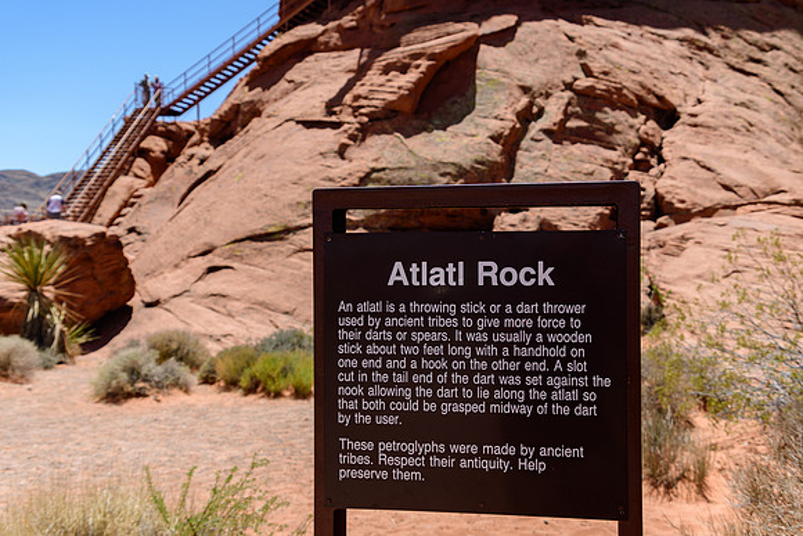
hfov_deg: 45.0
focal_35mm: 44
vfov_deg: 30.9
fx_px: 970
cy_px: 268
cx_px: 402
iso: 100
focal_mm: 29
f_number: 4.5
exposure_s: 1/250
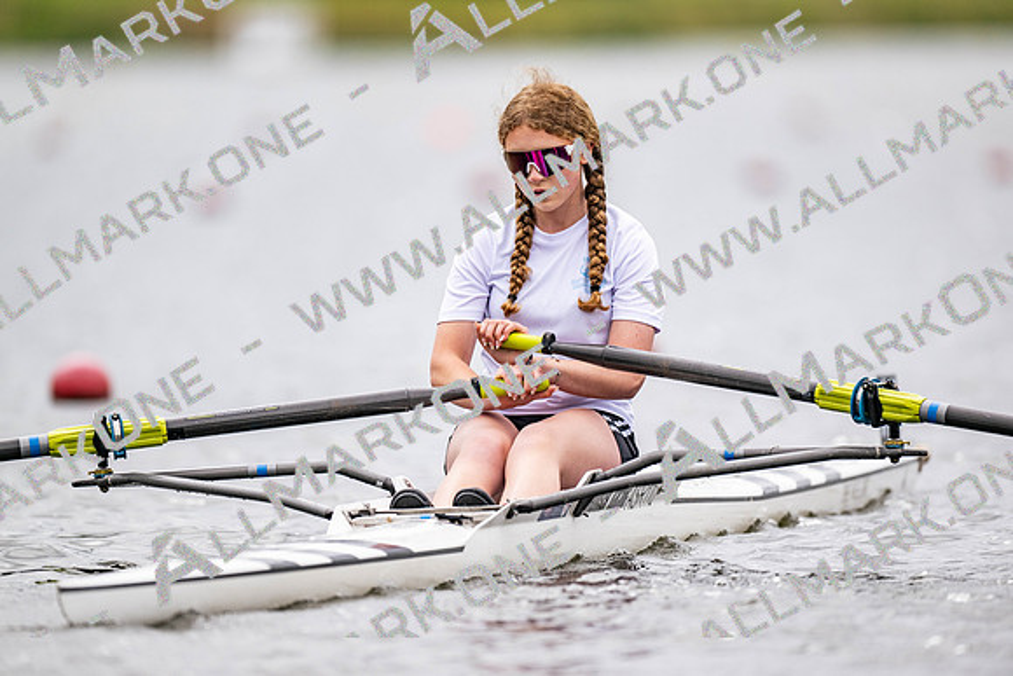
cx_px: 506
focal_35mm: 600
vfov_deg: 2.3
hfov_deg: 3.4
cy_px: 338
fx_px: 16886
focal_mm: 600
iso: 320
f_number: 4
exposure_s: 1/2500
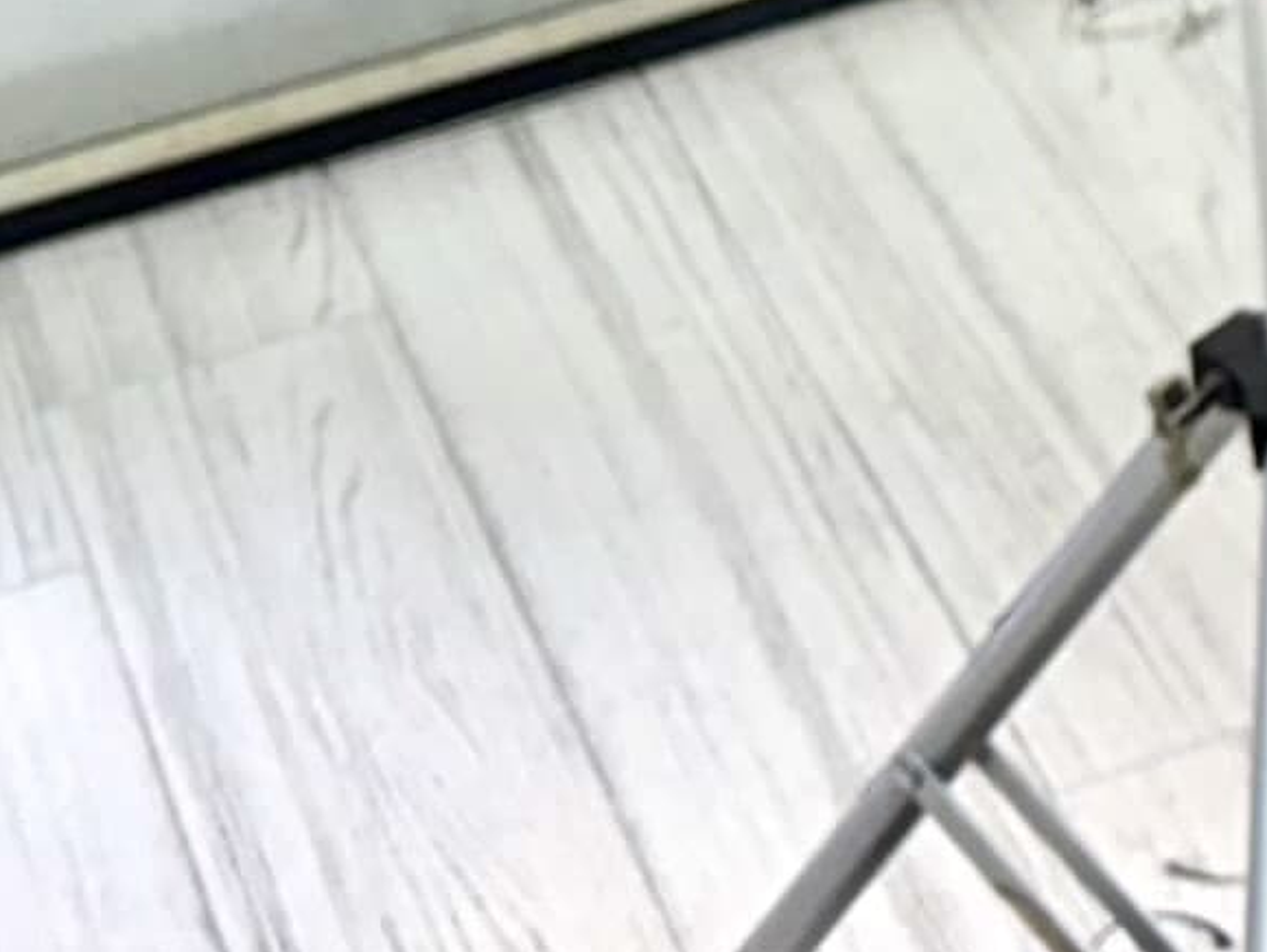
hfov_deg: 9.9
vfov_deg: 8.0
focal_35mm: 167
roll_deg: +0.8
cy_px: -1646
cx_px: 3392
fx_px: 6116
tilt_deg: -12.8
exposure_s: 1/100
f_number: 1.78
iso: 64
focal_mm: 6.76
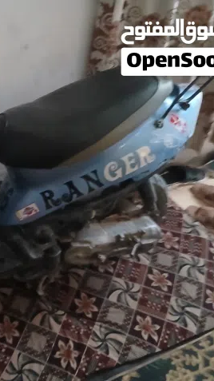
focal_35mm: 38
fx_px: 384
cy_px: 191
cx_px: 1
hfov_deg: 29.2
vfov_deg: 52.8
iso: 1600
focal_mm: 3.98
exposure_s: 1/11.1
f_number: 1.8
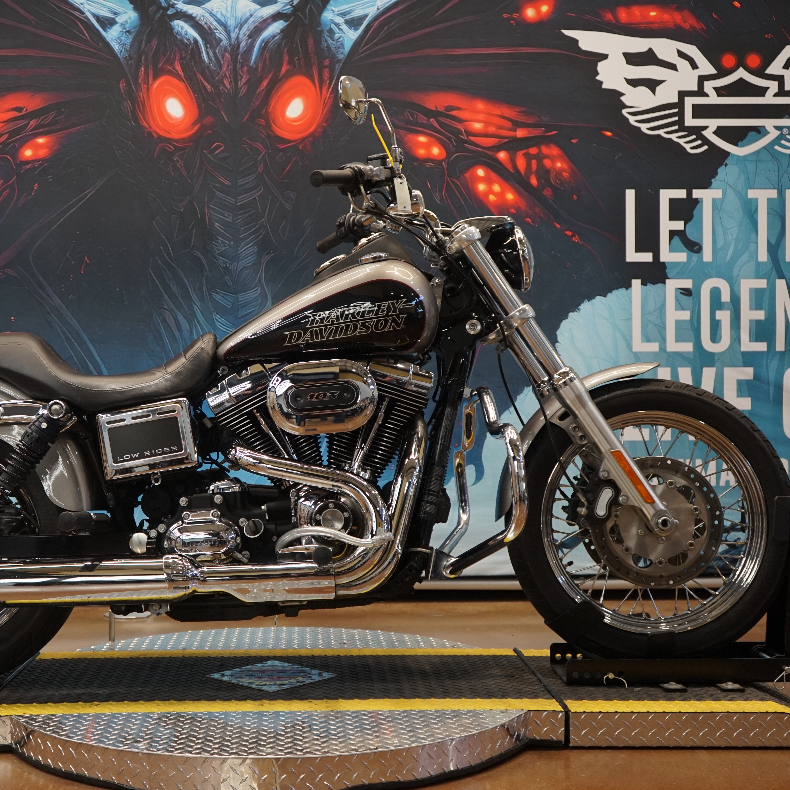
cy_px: 403
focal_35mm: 43
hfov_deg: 38.9
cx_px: 285
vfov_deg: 39.2
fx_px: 1110
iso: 800
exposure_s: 1/160
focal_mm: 33
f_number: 4
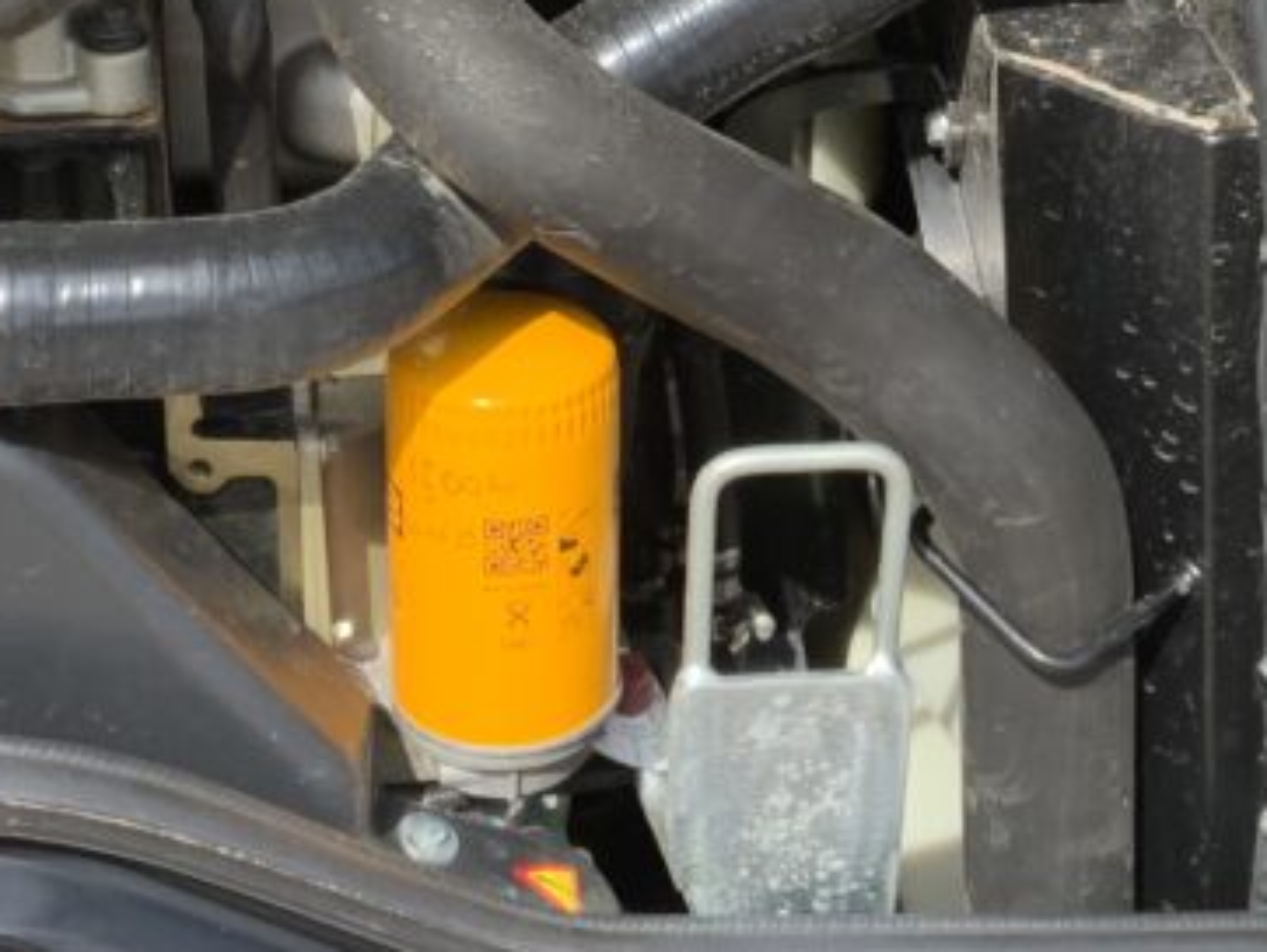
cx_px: 696
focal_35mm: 82
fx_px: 3003
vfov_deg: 17.7
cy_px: 88
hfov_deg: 23.8
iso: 16
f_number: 1.8
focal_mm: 3
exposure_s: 1/674
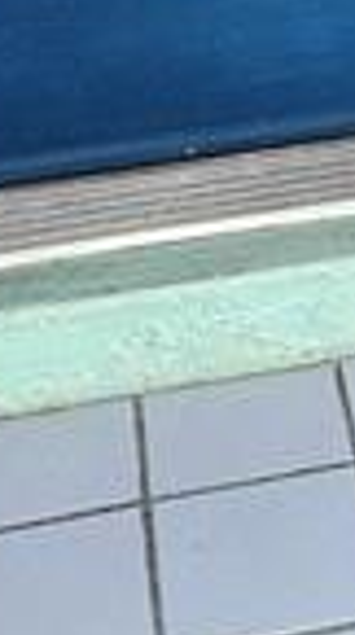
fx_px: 2237
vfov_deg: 12.6
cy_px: -889
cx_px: 635
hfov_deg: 8.7
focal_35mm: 133
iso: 40
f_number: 1.8
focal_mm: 5.4
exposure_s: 1/417
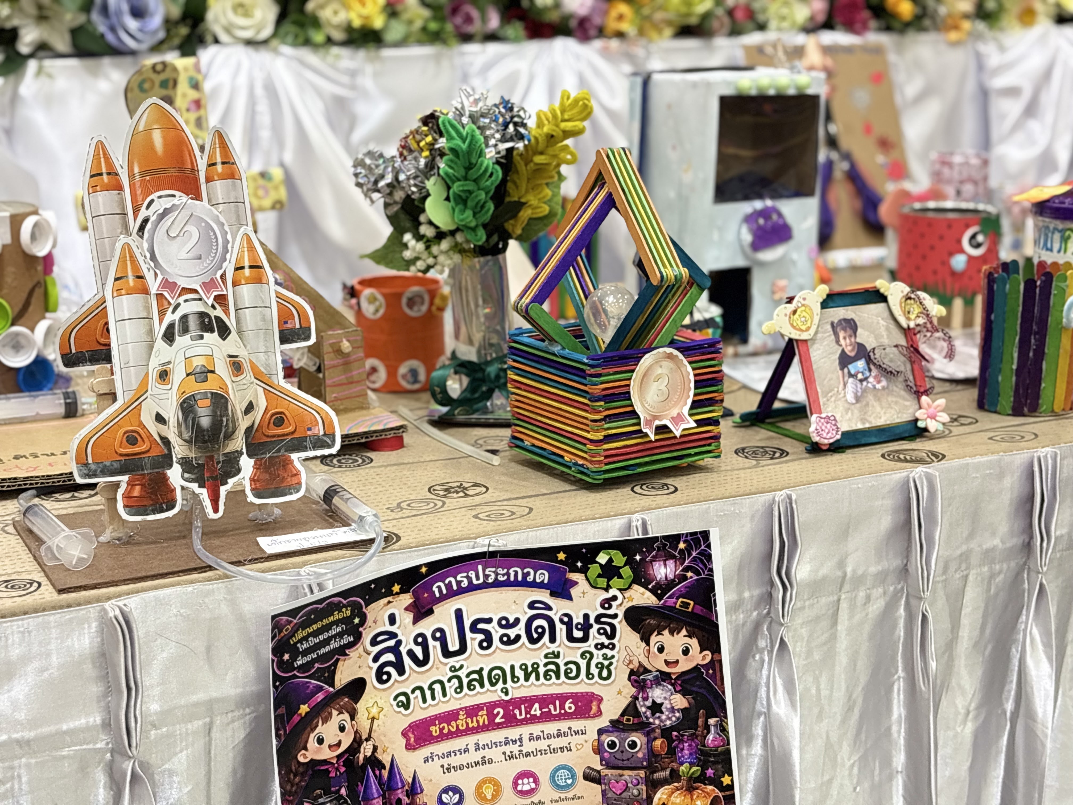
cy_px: 402
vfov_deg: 28.0
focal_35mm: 52
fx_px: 1612
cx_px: 536
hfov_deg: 36.8
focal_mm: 5.96
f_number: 1.6
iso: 100
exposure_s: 1/33
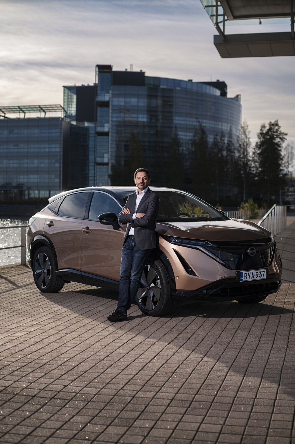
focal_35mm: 50
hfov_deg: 27.0
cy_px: 222
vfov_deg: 39.6
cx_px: 148
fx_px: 615
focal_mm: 50
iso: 50
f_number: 2.8
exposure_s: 1/400
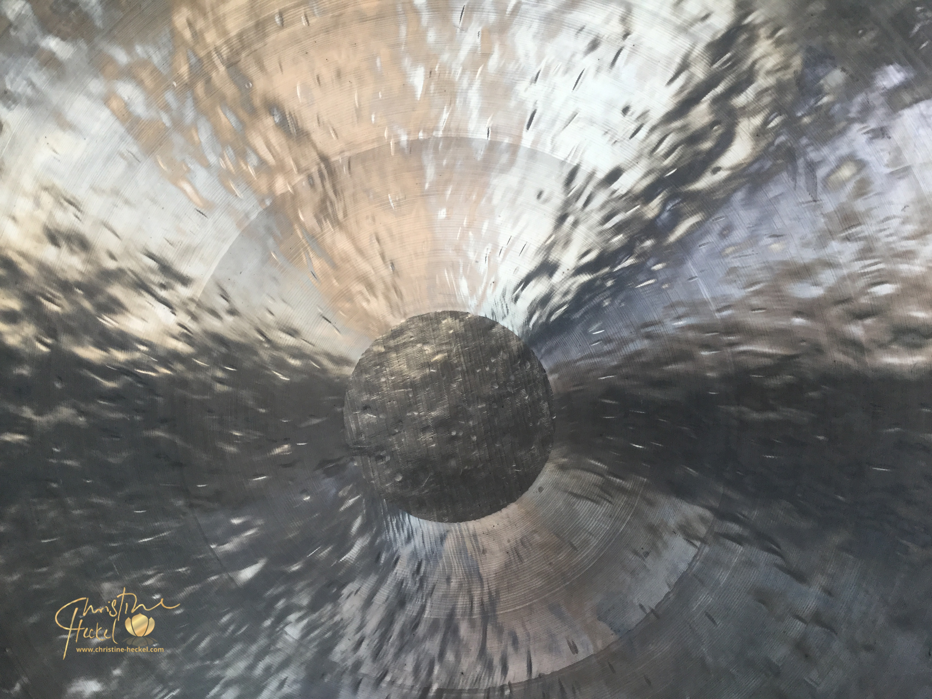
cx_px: 466
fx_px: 835
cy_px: 350
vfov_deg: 45.4
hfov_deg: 58.4
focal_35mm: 31
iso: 25
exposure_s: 1/33
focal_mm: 3.3
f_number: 2.4
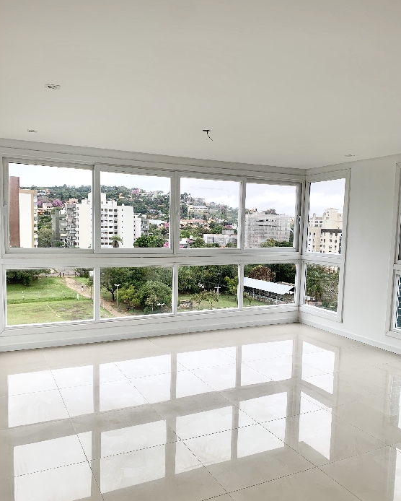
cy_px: 276
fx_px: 415
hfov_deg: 51.6
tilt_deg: -6.8
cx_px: 201
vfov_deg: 62.0
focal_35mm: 28
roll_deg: -2.0
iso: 25
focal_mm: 4.25
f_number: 1.8
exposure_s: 1/122
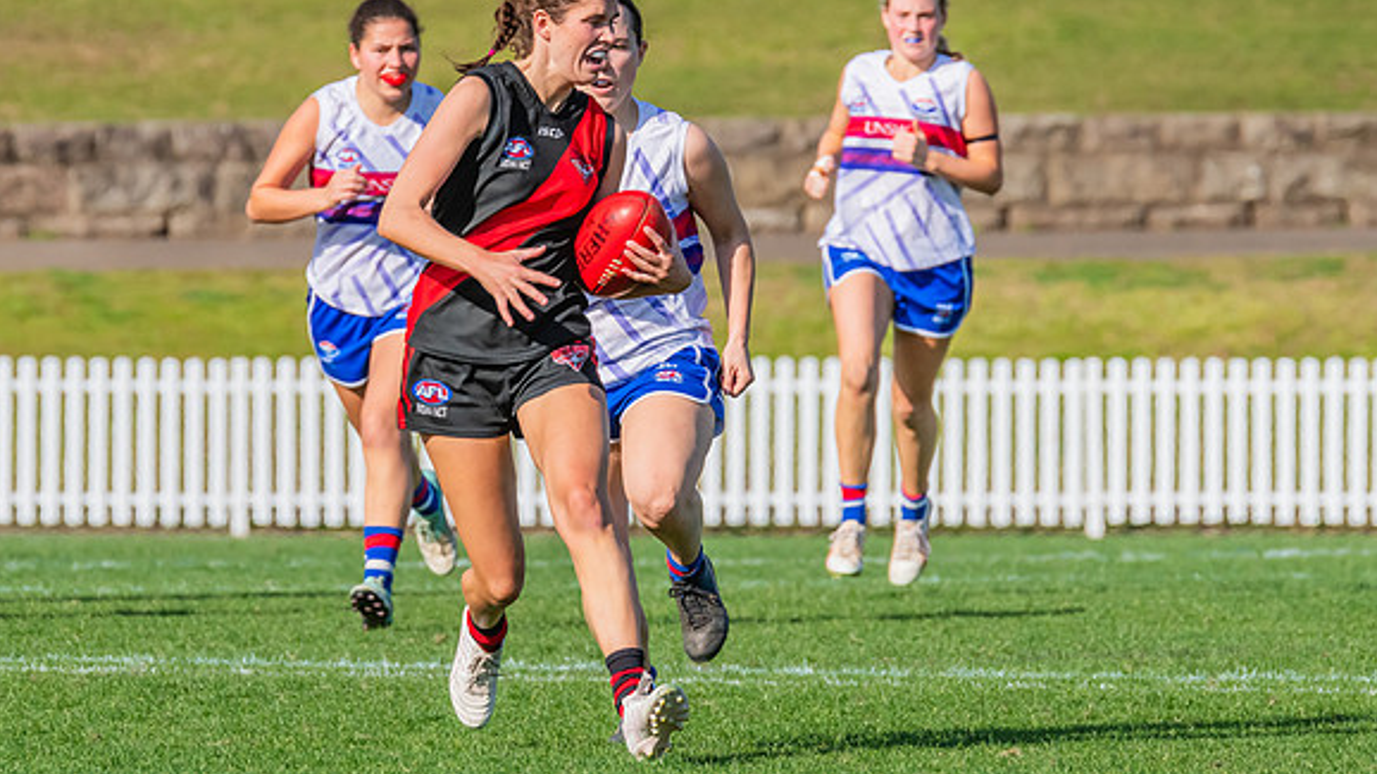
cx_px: 566
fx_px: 26433
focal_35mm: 724
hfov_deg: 3.0
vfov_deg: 1.7
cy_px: 245
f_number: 11
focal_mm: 420
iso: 800
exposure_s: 1/1250
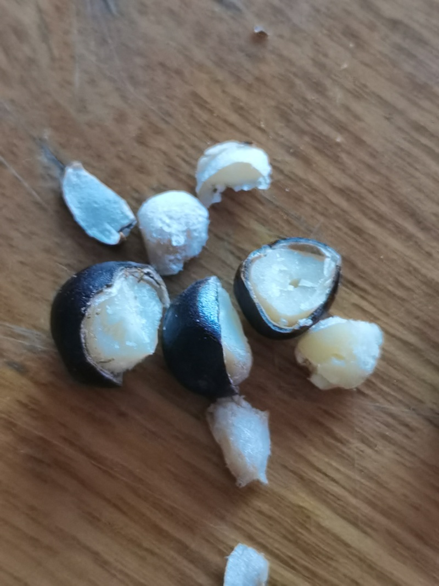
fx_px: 1319
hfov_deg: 18.9
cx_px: 220
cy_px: 293
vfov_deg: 25.0
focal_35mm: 78
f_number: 1.8
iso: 125
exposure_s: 1/100
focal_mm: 5.58
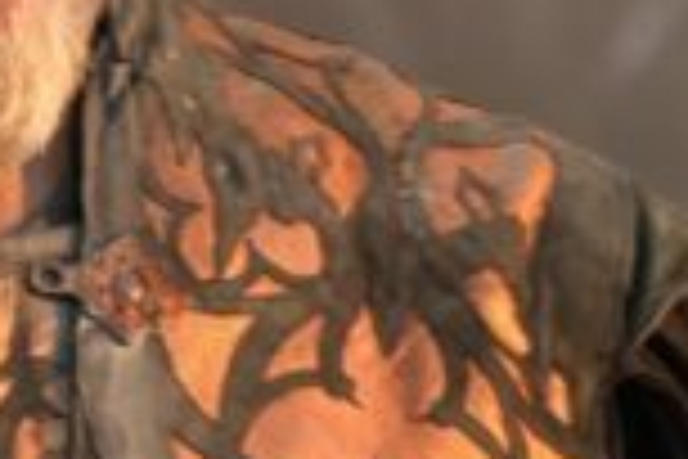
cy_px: 94
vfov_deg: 1.1
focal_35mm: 1286
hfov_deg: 1.6
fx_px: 24566
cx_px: -301
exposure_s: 1/320
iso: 640
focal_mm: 171
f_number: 6.3
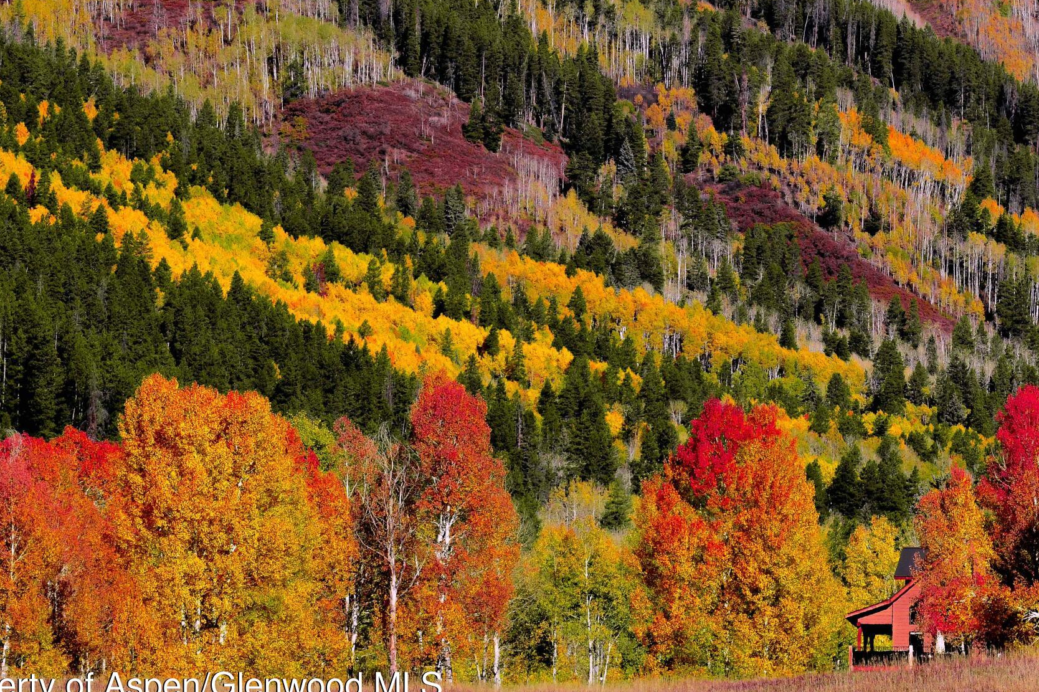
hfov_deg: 7.9
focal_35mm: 259
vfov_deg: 5.3
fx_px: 7472
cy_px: 119
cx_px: 745
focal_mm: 120
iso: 400
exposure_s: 1/400
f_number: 13
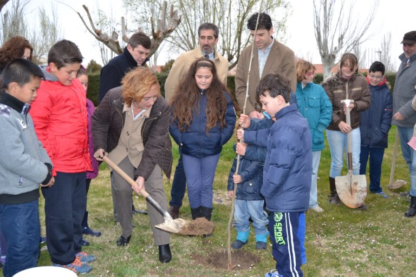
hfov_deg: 49.6
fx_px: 451
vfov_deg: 34.2
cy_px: 138
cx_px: 208
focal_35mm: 39
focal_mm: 26
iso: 280
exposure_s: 1/125
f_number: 4
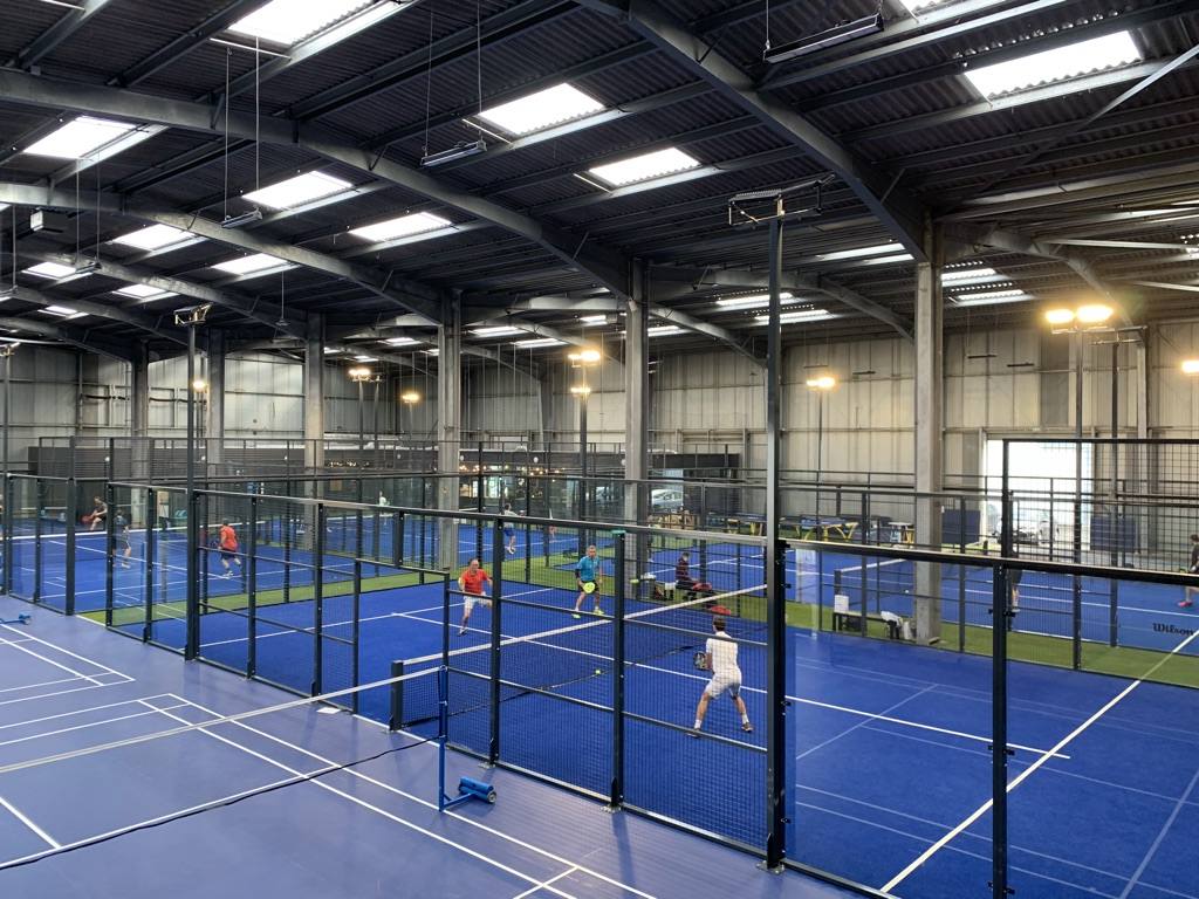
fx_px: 901
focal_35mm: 26
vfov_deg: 53.1
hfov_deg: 67.3
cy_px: 450
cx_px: 600
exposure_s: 1/63
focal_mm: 4.25
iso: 100
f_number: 1.8
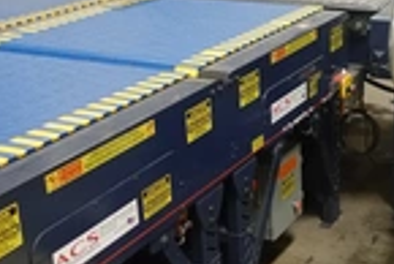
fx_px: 723
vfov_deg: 20.7
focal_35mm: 66
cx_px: 345
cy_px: 140
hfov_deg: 29.4
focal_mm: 8.8
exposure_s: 1/250
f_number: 1.8
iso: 2000
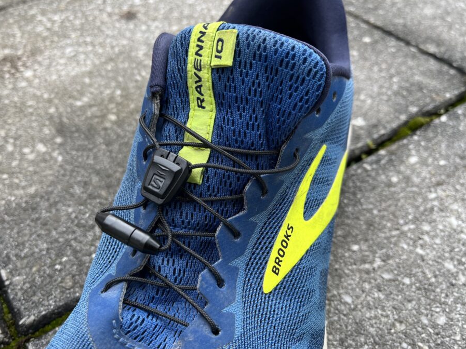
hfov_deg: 61.6
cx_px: 217
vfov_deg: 48.1
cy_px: 189
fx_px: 390
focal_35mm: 29
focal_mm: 5.1
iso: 40
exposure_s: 1/219
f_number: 1.6
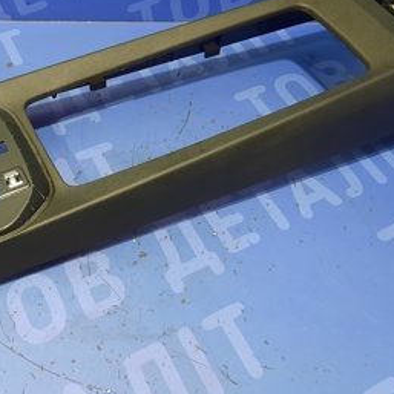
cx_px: 46
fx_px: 708
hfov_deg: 29.9
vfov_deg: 30.9
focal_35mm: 55
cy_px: 138
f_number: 2
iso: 320
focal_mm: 4.6
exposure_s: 1/24
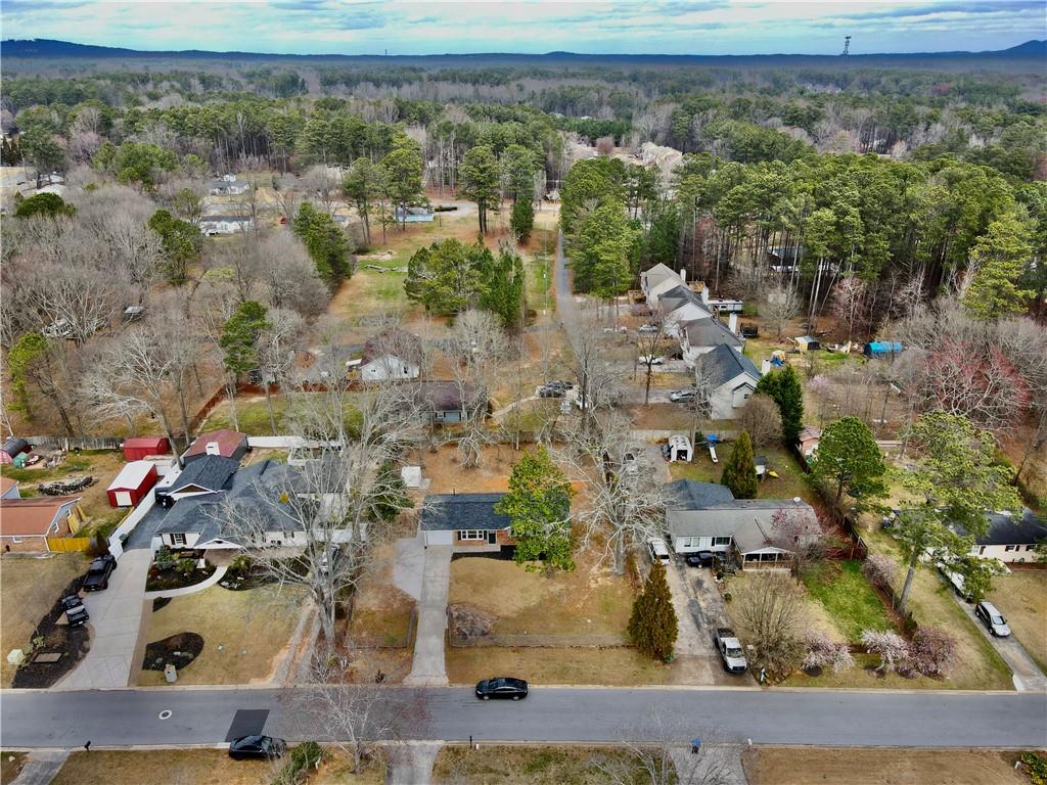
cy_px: 392
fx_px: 726
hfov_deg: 71.6
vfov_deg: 56.8
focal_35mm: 24
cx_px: 524
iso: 100
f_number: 2.8
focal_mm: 4.5
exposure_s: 1/240
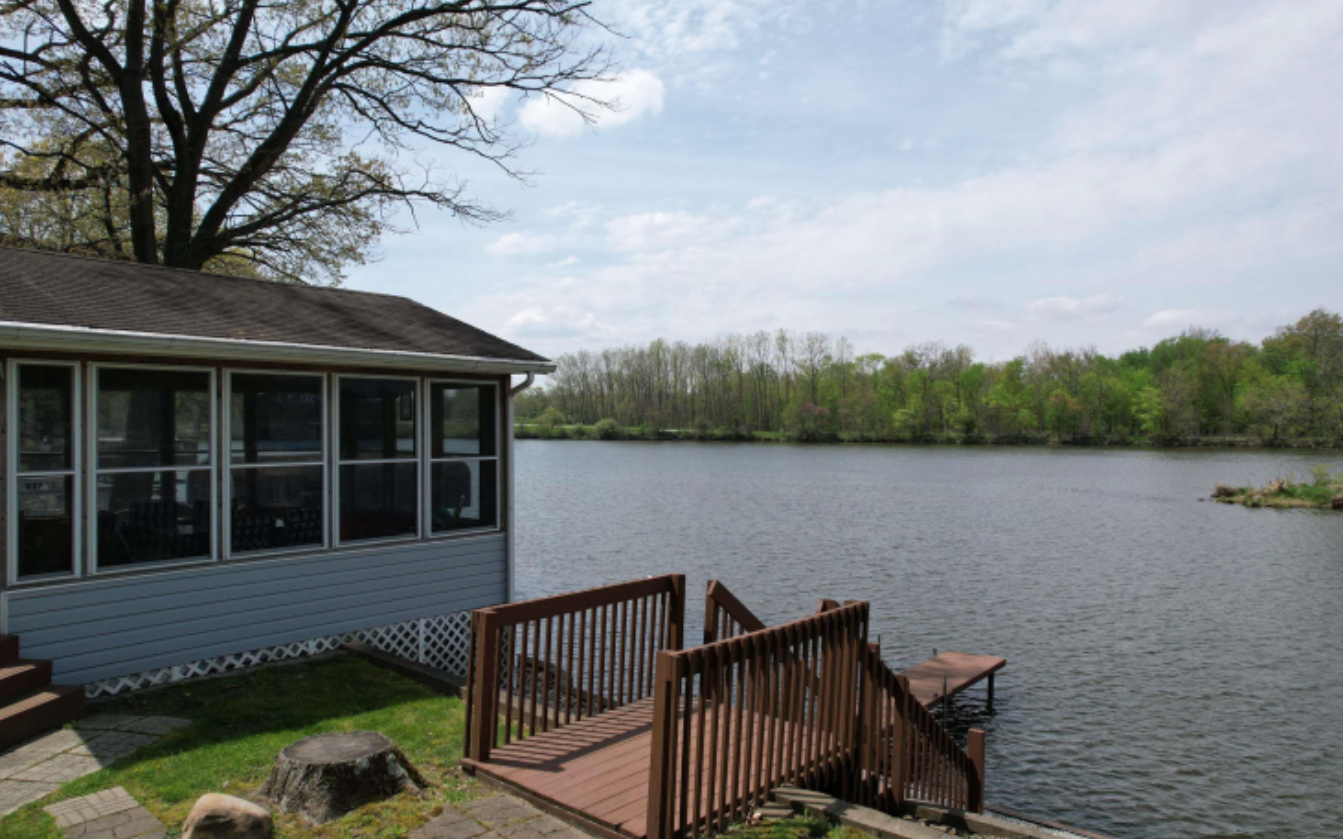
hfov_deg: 77.2
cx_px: 672
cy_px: 420
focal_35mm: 23
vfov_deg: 53.0
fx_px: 842
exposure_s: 1/2500
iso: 100
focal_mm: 8.38
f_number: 2.8
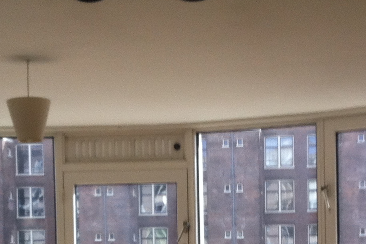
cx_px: 186
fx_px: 1047
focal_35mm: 103
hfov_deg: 19.8
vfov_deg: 13.0
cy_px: 273
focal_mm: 3.85
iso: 80
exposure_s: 1/262
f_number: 2.8
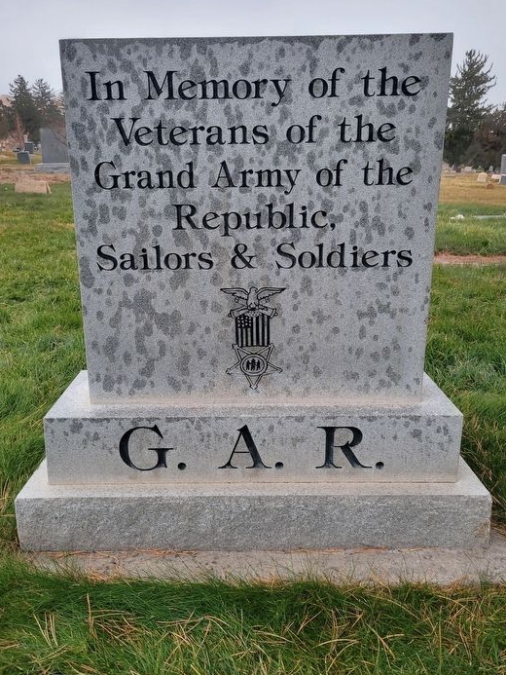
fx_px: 585
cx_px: 248
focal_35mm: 30
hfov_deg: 46.8
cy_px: 341
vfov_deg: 60.0
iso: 160
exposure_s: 1/120
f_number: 1.8
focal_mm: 5.4
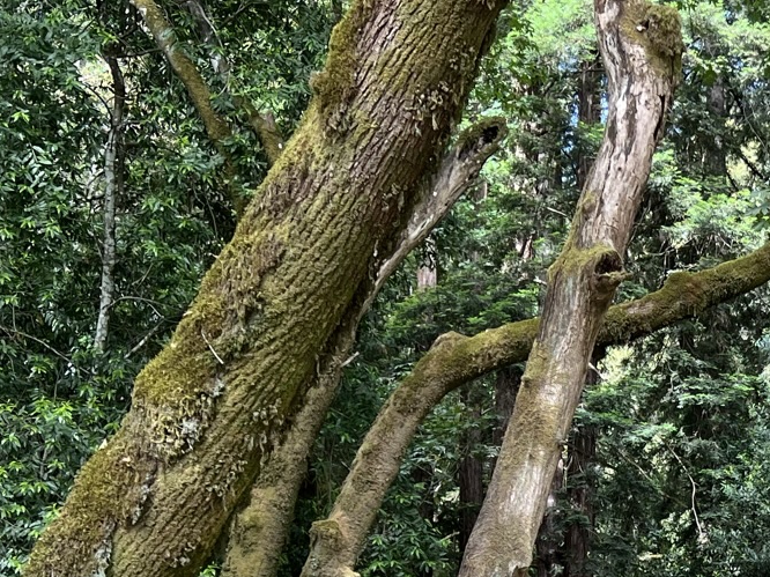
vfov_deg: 17.5
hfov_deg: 22.5
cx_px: 923
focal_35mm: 80
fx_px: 1779
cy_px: 702
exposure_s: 1/190
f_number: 1.5
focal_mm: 5.7
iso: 40
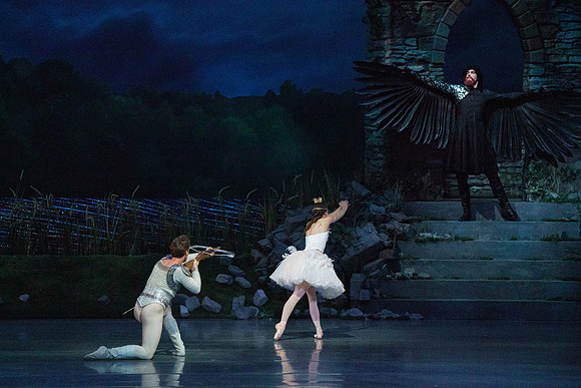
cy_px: 194
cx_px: 290
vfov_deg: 5.6
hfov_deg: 8.4
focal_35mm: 244
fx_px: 3939
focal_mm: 244
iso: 8000
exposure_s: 1/320
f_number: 5.6
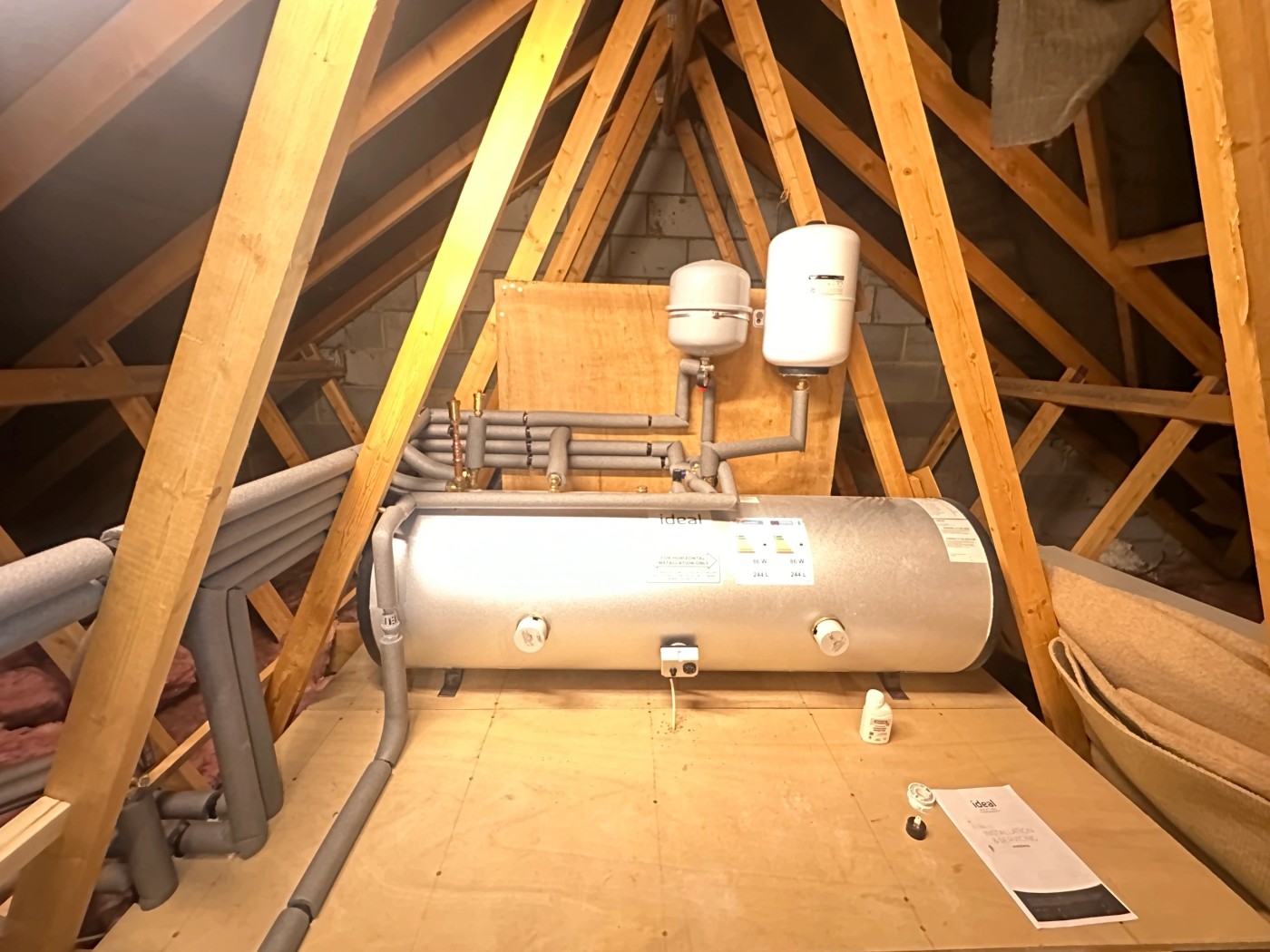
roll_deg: -0.7
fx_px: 514
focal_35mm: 14
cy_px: 476
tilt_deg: -14.5
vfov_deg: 85.7
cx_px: 635
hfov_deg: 102.1
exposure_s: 1/30
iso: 2000
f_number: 2.2
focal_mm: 2.22
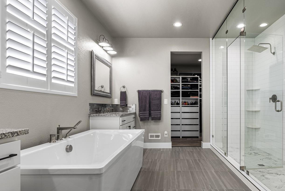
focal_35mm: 21
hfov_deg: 80.2
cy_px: 106
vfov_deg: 59.4
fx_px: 166
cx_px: 172
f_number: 8
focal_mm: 16
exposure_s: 1/8
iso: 200
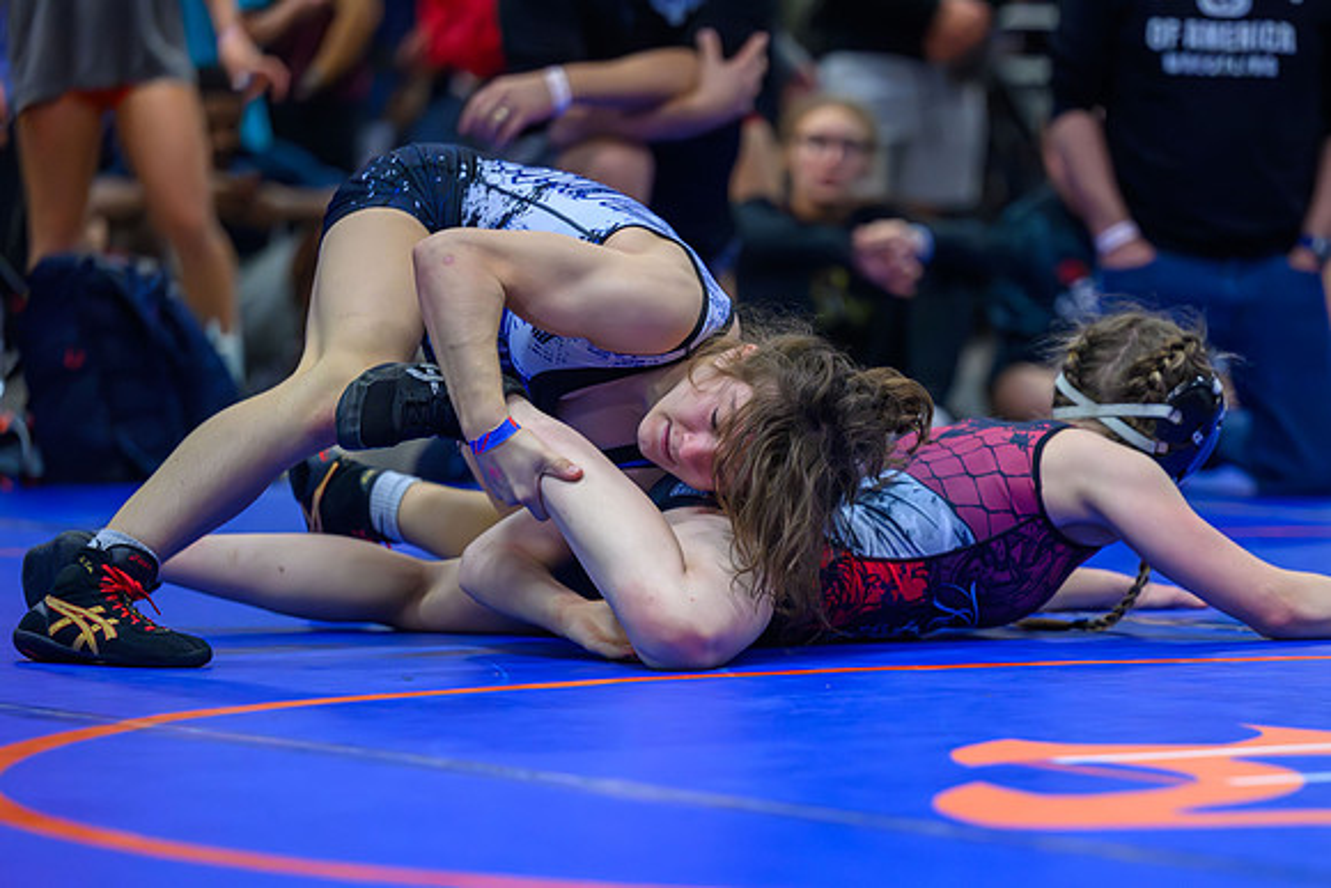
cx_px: 854
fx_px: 7355
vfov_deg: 6.9
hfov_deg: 10.3
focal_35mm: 199
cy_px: 533
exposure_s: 1/640
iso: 9000
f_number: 2.8
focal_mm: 155
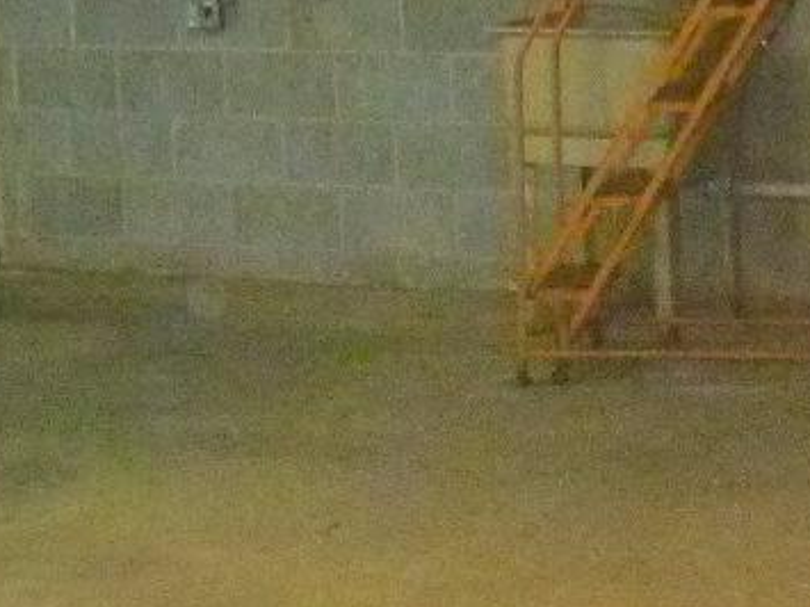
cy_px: 461
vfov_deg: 10.4
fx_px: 3322
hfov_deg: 13.8
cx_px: 698
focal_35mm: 142
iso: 1000
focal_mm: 6.3
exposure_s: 1/30
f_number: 3.5
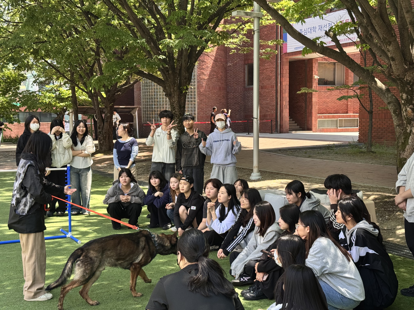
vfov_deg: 30.3
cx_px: 207
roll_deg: +1.3
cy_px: 155
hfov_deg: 39.7
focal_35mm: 48
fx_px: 574
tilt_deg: -3.7
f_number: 1.78
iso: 64
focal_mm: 6.76
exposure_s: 1/693
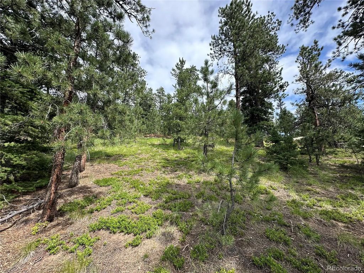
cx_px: 182
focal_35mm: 14
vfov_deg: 85.7
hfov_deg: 102.1
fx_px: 147
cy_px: 136
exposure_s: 1/606
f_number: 2.2
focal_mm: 2.22
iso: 40
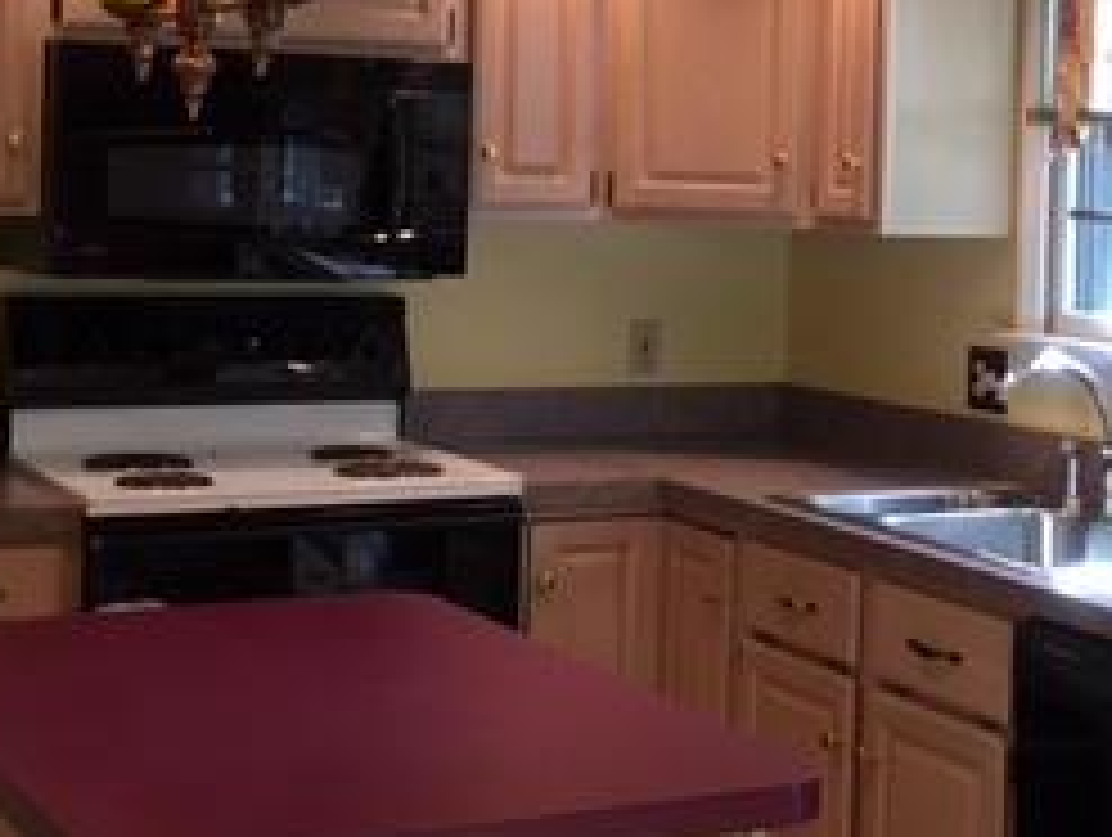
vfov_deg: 19.5
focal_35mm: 75
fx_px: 2413
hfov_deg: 25.8
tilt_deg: -2.6
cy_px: 207
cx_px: 720
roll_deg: -2.5
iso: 32
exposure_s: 1/30
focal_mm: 4.15
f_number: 2.2
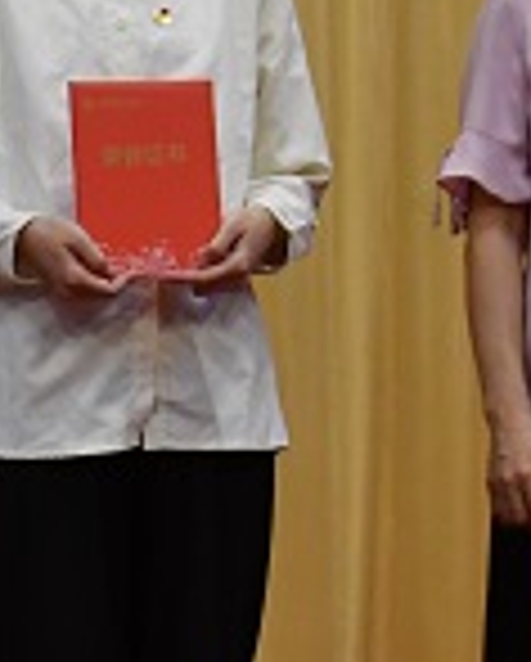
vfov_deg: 8.3
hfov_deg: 6.6
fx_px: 4548
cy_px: 378
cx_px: -324
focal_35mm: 232
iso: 2500
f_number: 4.5
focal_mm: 35
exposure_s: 1/200
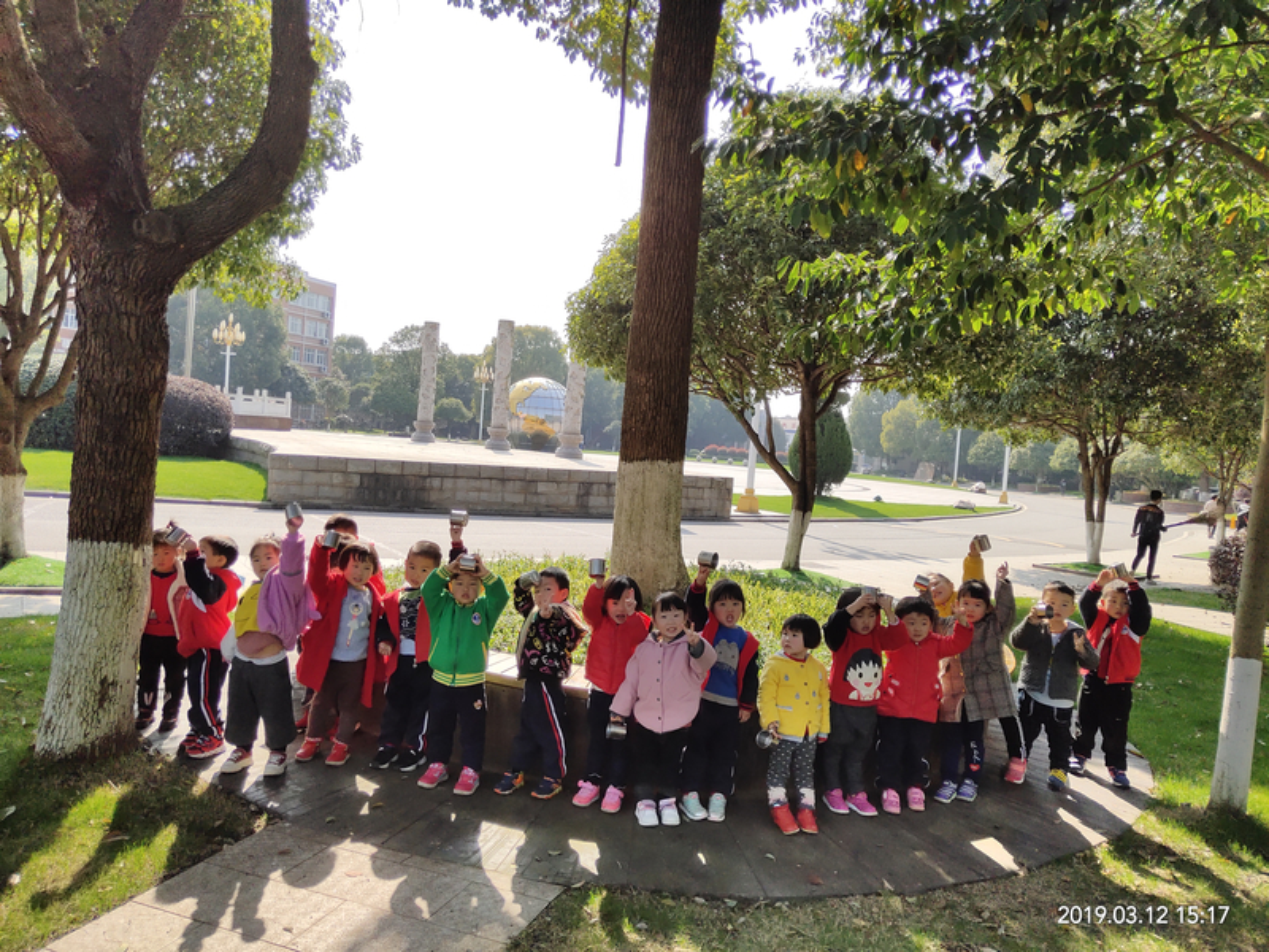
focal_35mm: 29
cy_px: 476
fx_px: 1063
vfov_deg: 48.2
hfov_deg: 61.7
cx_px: 634
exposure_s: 1/2417
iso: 50
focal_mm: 4.27
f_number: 1.8
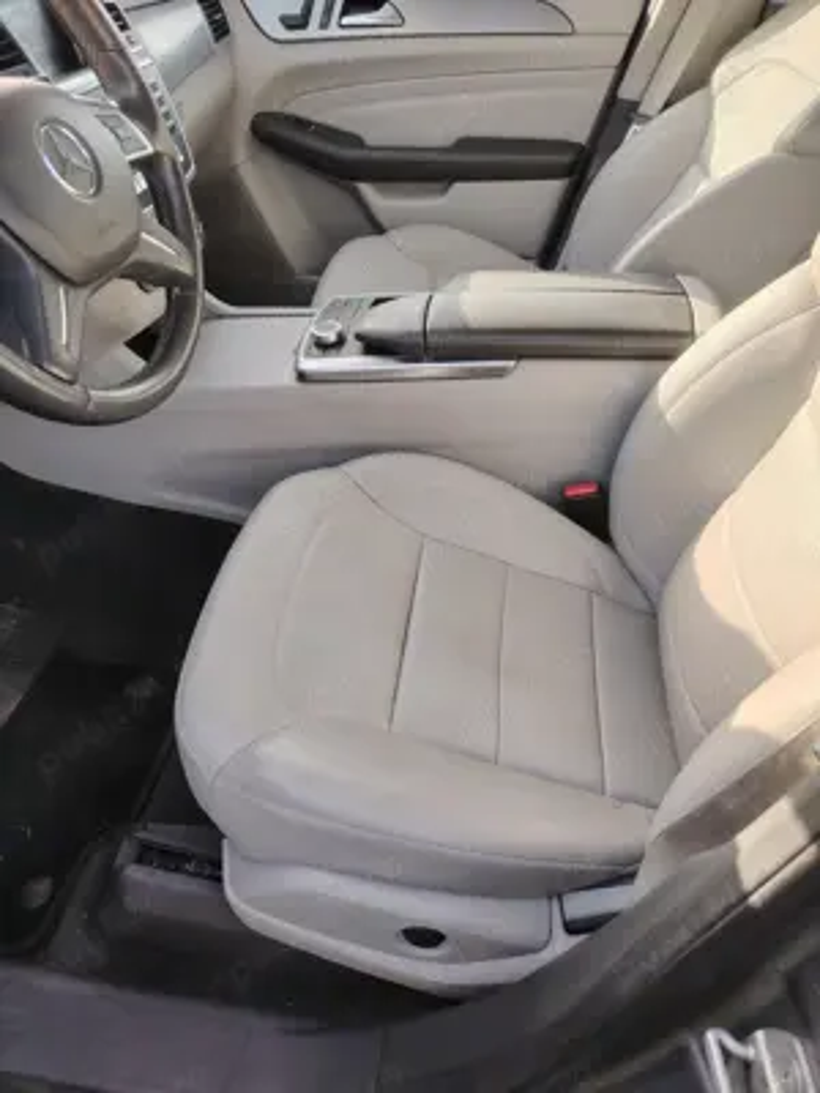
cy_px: 546
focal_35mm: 24
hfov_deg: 56.8
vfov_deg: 71.6
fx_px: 758
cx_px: 410
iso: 100
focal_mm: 5.25
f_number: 1.75
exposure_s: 1/104
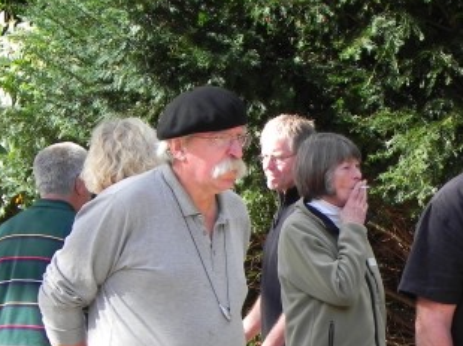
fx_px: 5079
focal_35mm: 380
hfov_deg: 5.2
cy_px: 337
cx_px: 385
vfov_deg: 3.9
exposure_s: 1/150
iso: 160
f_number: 4.5
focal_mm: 32.7
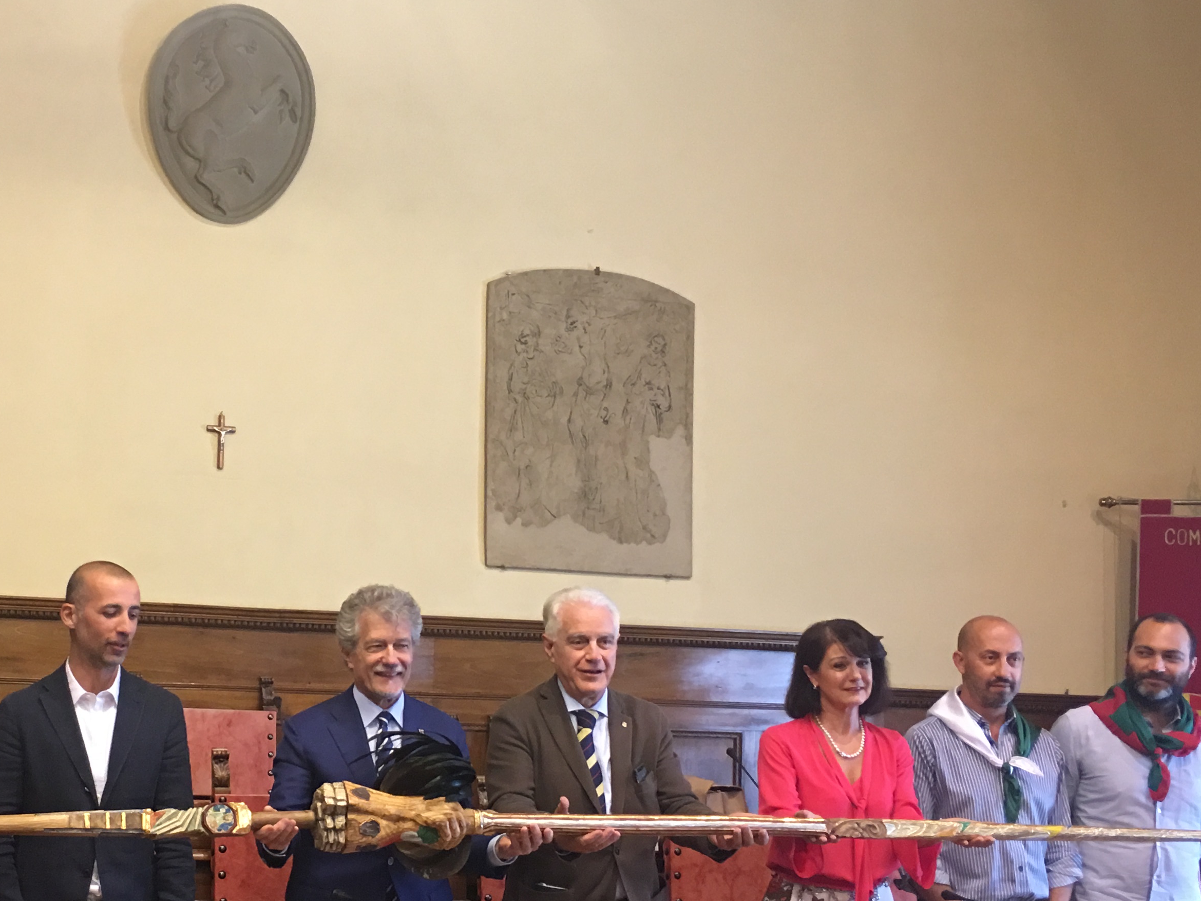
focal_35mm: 50
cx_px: 282
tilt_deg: +3.7
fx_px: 1735
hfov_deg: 37.2
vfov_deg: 29.0
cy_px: 582
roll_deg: -2.2
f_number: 2.2
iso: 80
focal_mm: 4.15
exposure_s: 1/17
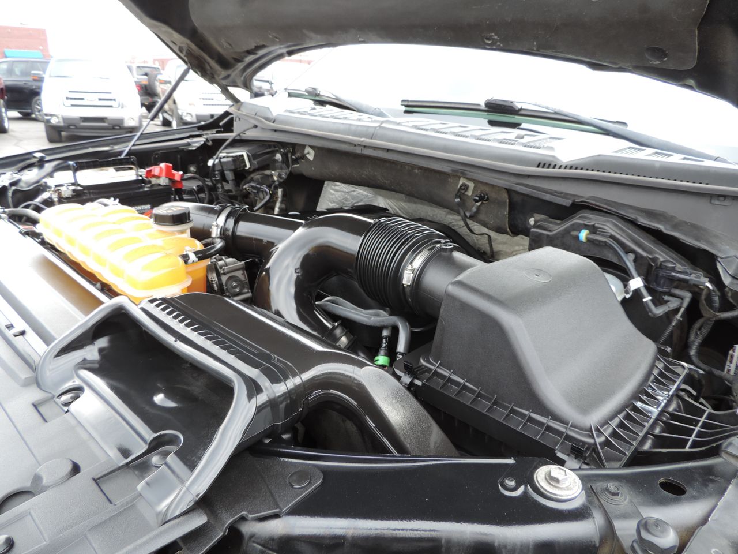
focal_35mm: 24
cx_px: 369
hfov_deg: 71.6
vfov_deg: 56.8
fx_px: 512
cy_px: 277
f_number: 3
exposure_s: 1/40
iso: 80
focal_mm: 4.3
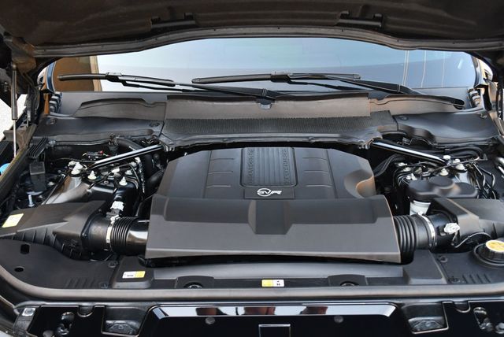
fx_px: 617
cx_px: 252
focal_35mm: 44
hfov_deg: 44.5
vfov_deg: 30.6
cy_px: 168
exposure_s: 1/250
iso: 800
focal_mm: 22
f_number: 3.8
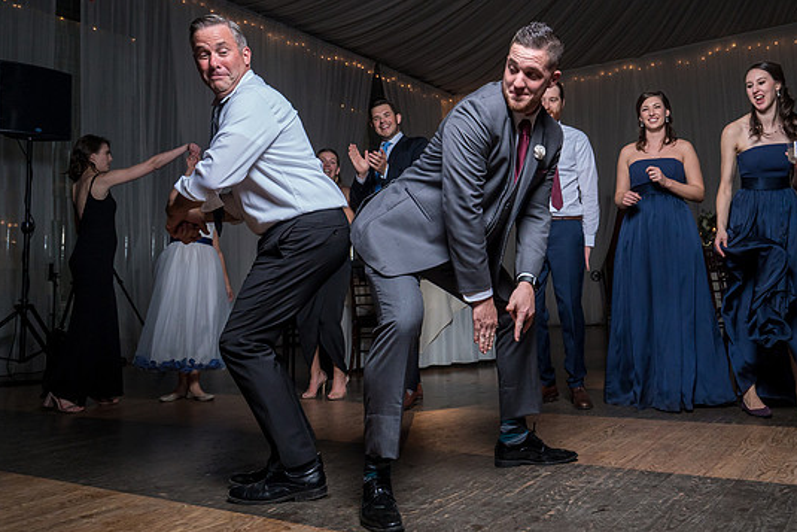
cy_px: 213
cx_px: 502
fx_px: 664
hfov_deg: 61.0
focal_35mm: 30
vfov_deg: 43.4
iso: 2000
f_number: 5.6
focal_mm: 22
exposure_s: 1/200
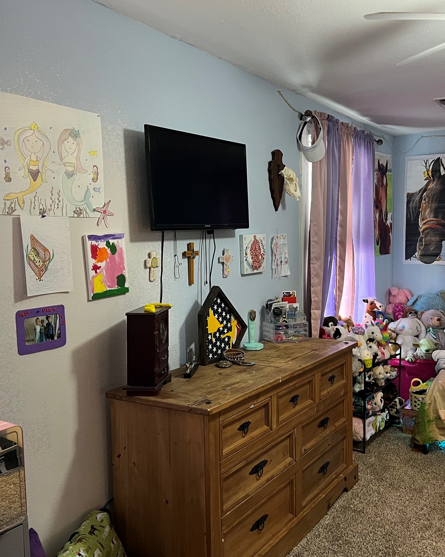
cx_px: 265
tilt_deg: -5.4
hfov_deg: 43.2
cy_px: 278
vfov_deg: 52.8
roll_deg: +0.5
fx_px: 560
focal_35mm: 34
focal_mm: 5.7
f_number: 1.5
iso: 500
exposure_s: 1/60
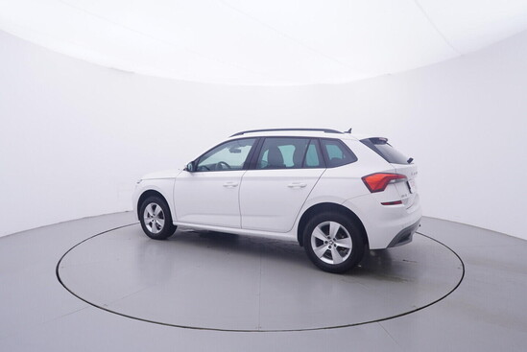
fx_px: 330
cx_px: 264
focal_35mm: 22
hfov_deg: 77.3
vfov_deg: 56.2
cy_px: 176
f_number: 5
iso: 200
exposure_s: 1/80
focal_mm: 15
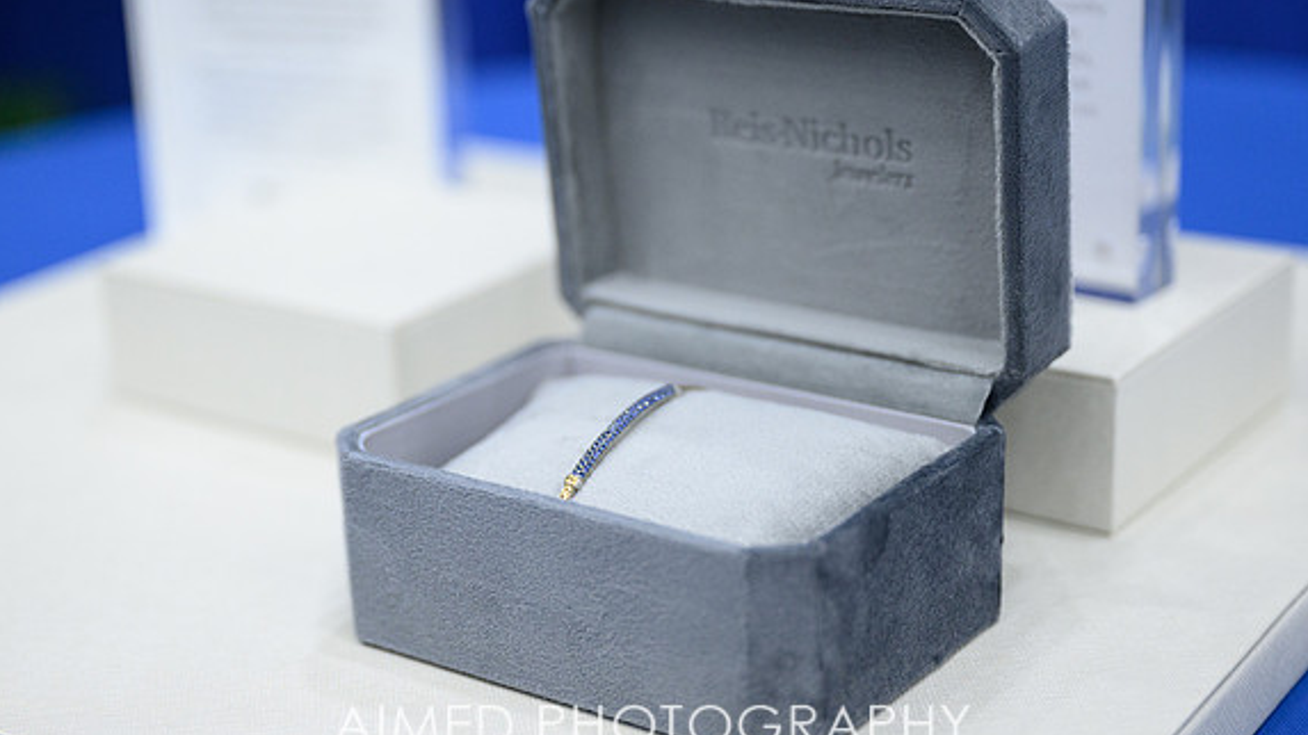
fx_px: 2358
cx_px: 541
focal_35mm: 68
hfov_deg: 30.9
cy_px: 359
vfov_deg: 17.7
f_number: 2.8
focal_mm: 54
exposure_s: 1/400
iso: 2000
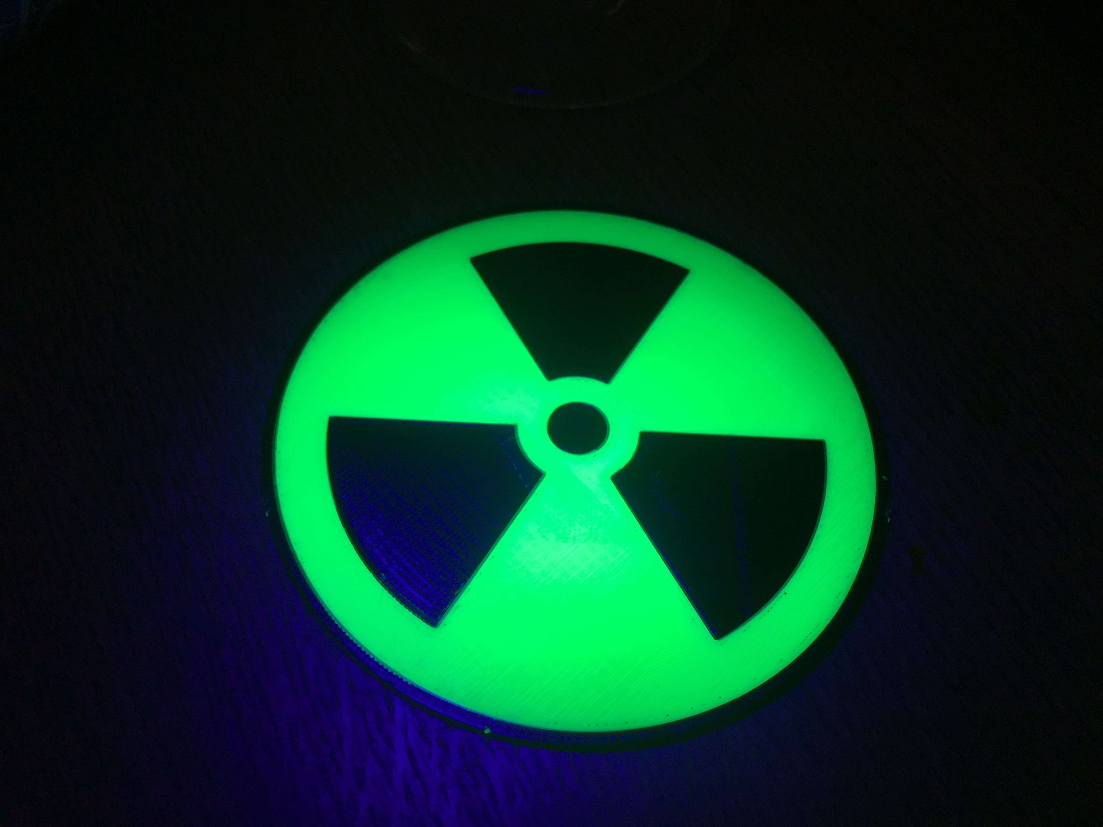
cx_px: 552
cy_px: 414
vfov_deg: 48.2
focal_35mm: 29
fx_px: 924
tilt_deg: -58.0
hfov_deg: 61.7
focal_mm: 4.15
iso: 32
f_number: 2.2
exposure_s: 1/302
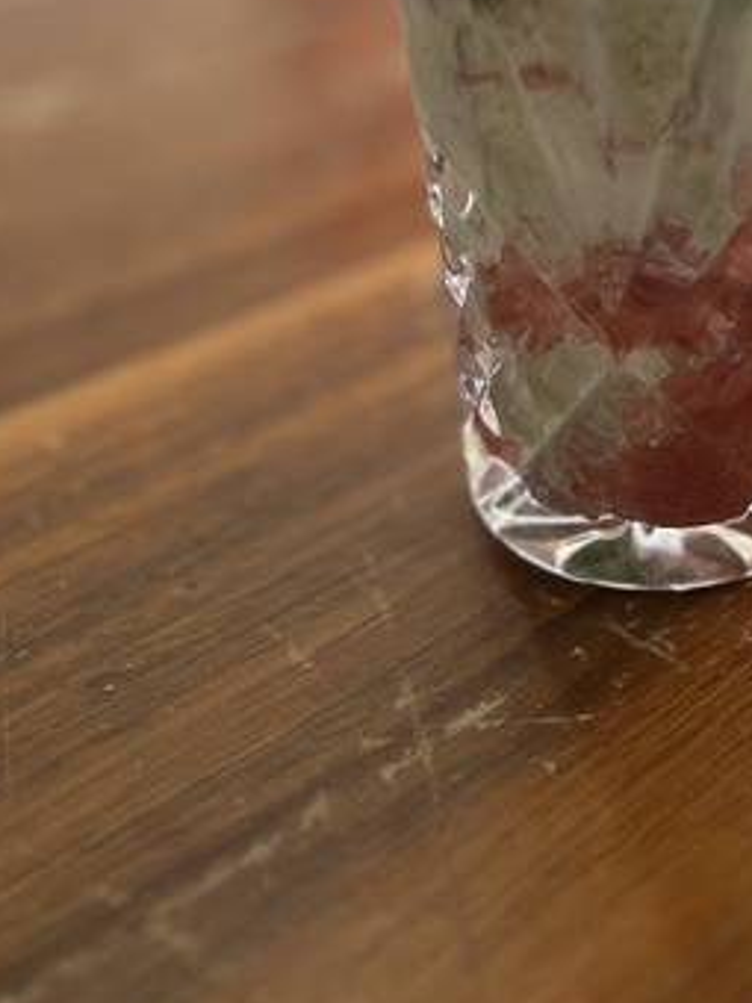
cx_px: 702
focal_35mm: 56
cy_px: 90
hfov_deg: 25.2
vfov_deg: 32.5
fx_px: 1622
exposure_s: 1/121
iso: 64
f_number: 1.6
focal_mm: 5.1
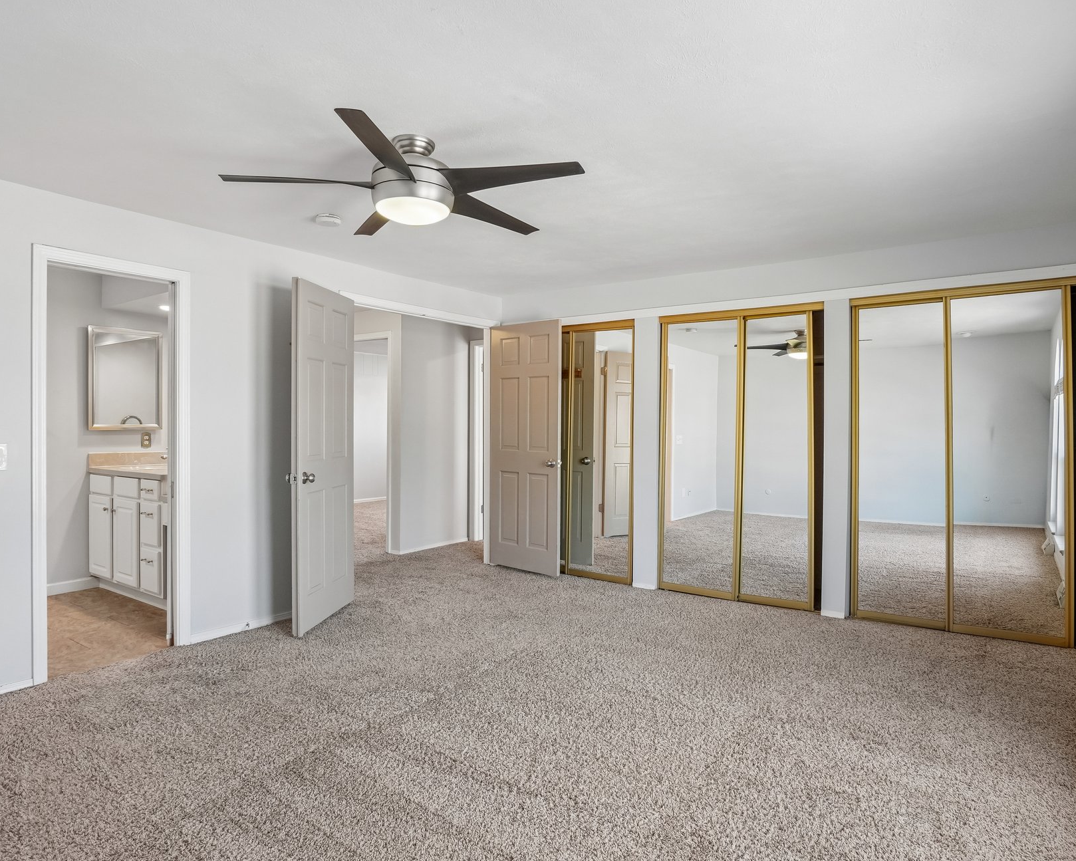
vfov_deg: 69.2
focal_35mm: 20
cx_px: 568
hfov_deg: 81.5
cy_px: 432
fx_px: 624
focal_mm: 11
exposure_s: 1/15
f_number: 8
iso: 400
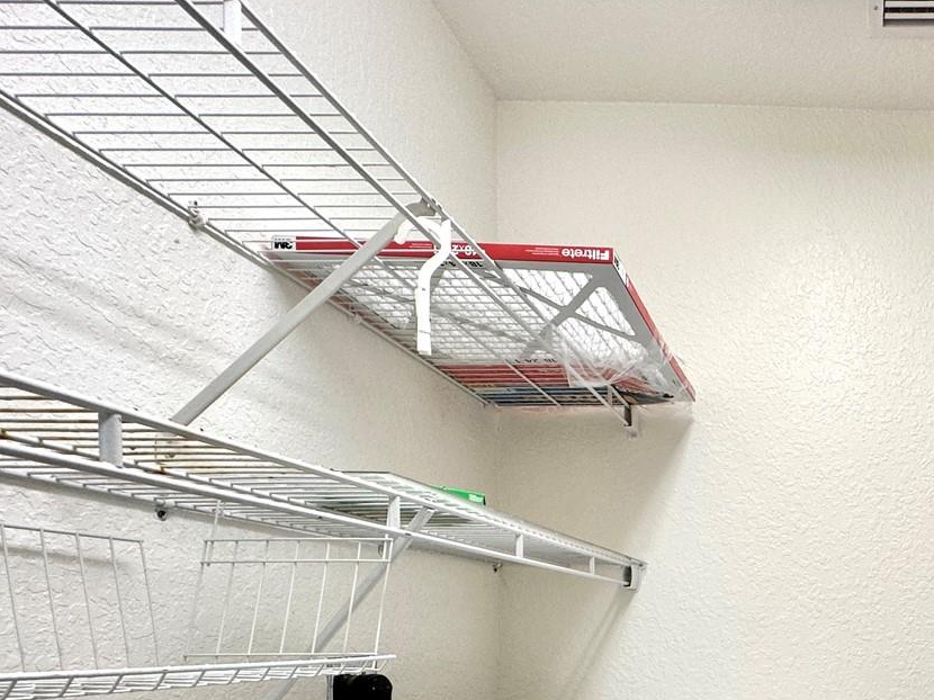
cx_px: 863
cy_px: 611
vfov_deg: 47.0
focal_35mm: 27
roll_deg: -0.3
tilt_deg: +0.4
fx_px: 728
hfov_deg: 55.4
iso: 100
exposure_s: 1/120
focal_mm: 2.22
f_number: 2.2
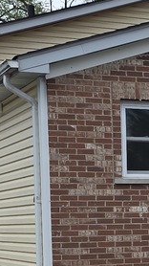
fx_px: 915
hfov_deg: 8.6
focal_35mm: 130
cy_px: 216
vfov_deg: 16.4
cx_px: 332
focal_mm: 6.3
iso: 12
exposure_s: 1/634
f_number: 1.7
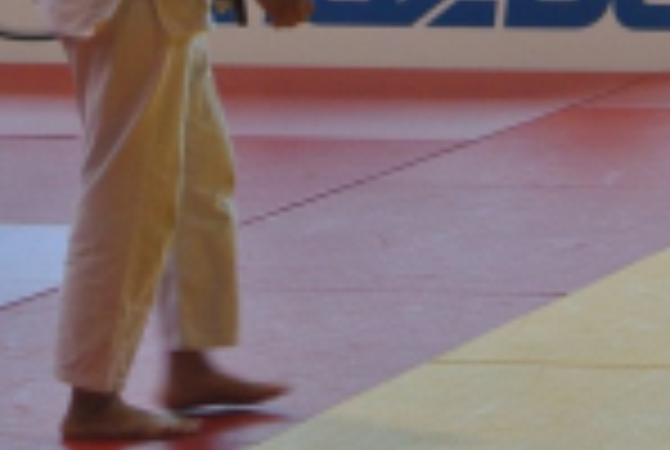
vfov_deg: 4.2
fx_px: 6098
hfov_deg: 6.2
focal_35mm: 327
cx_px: 940
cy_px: -310
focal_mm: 30
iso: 140
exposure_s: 1/60
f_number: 5.6
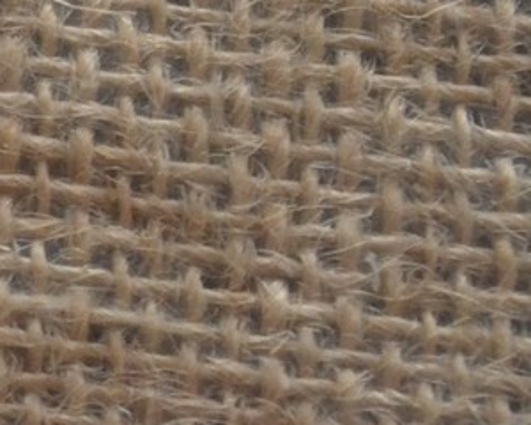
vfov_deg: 6.0
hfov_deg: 7.3
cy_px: -251
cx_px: -565
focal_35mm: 253
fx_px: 3976
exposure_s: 1/30
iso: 3200
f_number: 5.3
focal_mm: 40
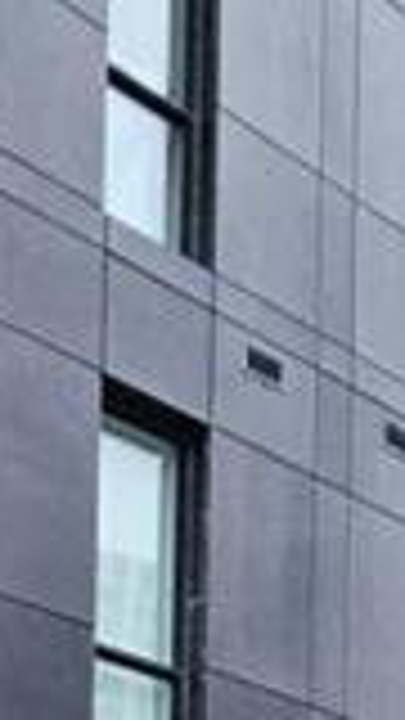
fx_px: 1298
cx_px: -382
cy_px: 1224
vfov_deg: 22.1
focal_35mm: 68
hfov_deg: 14.8
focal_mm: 2.2
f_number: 2.2
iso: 320
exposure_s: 1/60
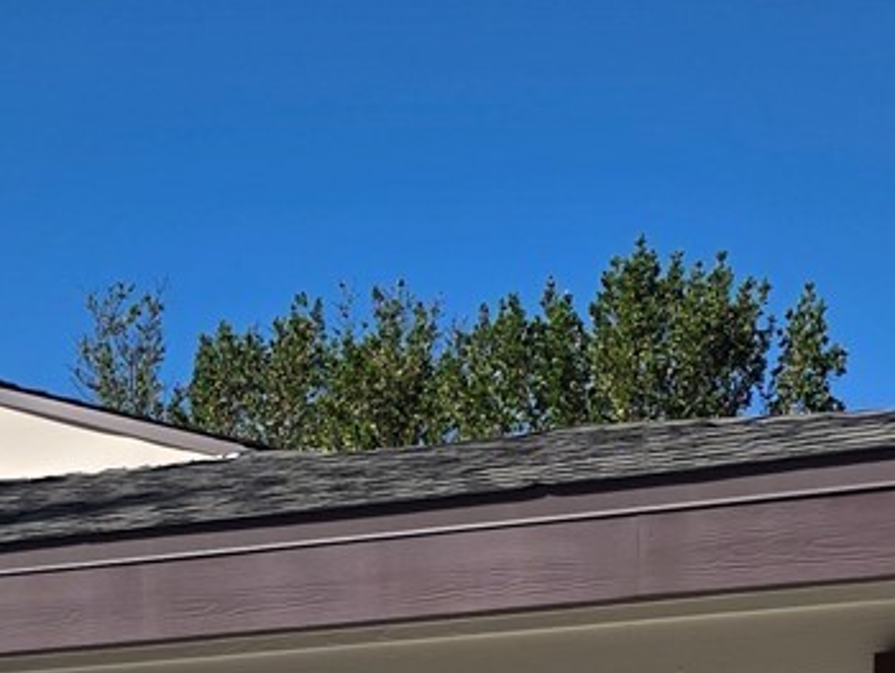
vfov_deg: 12.8
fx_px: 2717
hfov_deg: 18.0
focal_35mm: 105
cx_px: -102
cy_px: 1213
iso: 64
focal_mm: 6.3
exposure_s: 1/7944
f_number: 1.7
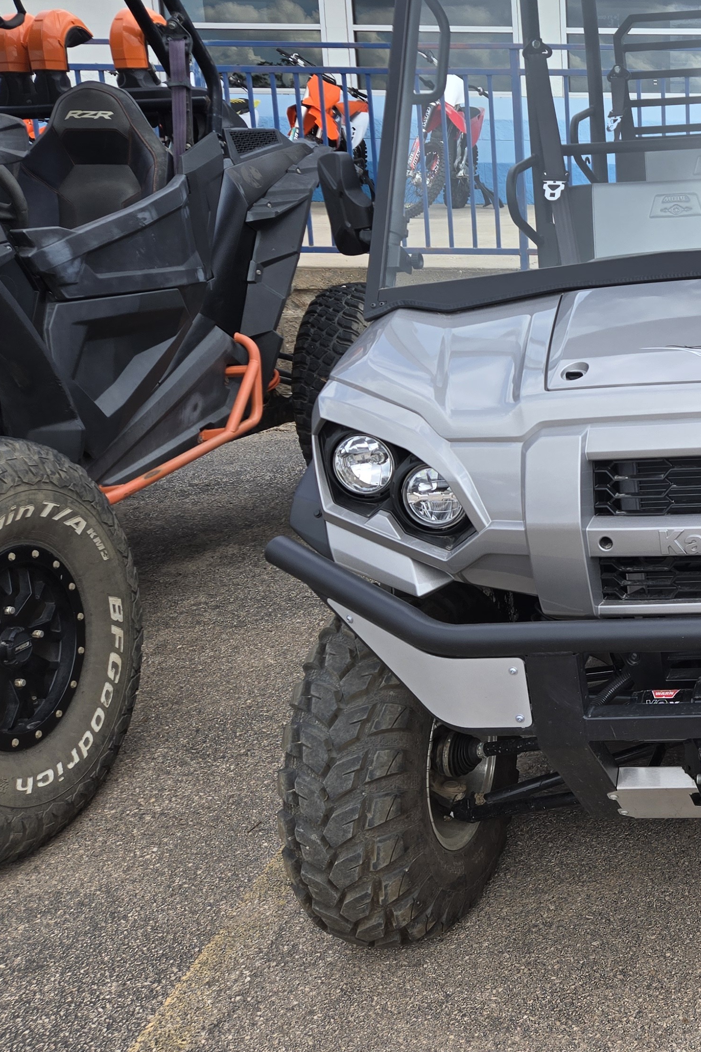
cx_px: 790
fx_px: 1255
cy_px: 386
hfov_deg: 28.1
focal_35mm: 43
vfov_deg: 45.0
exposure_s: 1/696
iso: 25
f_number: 1.8
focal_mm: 5.4
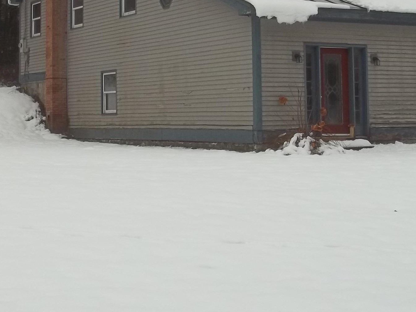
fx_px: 901
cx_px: 149
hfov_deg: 25.9
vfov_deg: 19.2
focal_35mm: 75
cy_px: 22
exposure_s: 1/250
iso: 64
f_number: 3.3
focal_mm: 5.9
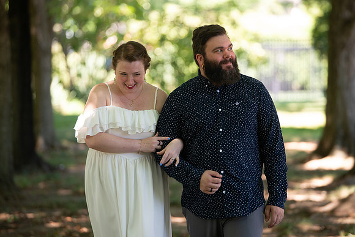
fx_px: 2062
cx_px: 195
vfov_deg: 6.6
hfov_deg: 9.8
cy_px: 109
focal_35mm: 209
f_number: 3.5
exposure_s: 1/320
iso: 640
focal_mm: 190
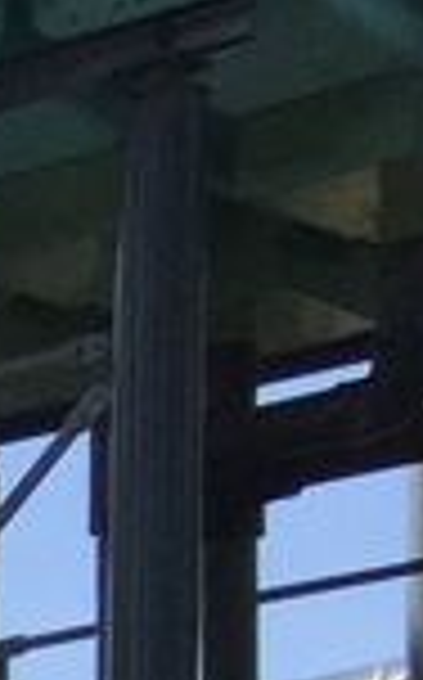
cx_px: -2192
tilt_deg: -2.5
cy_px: 1945
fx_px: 4532
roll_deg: +0.0
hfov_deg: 4.2
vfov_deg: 7.6
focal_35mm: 245
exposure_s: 1/1647
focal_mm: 4.15
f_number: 2.2
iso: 32
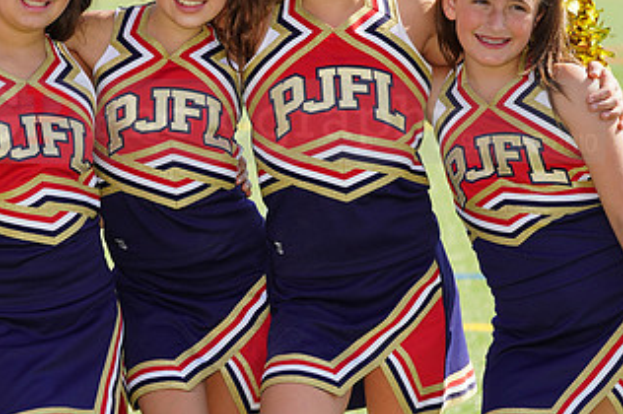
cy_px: 104
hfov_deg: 7.1
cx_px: 223
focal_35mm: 290
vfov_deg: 4.7
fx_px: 5013
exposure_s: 1/250
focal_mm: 158
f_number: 7.1
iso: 100
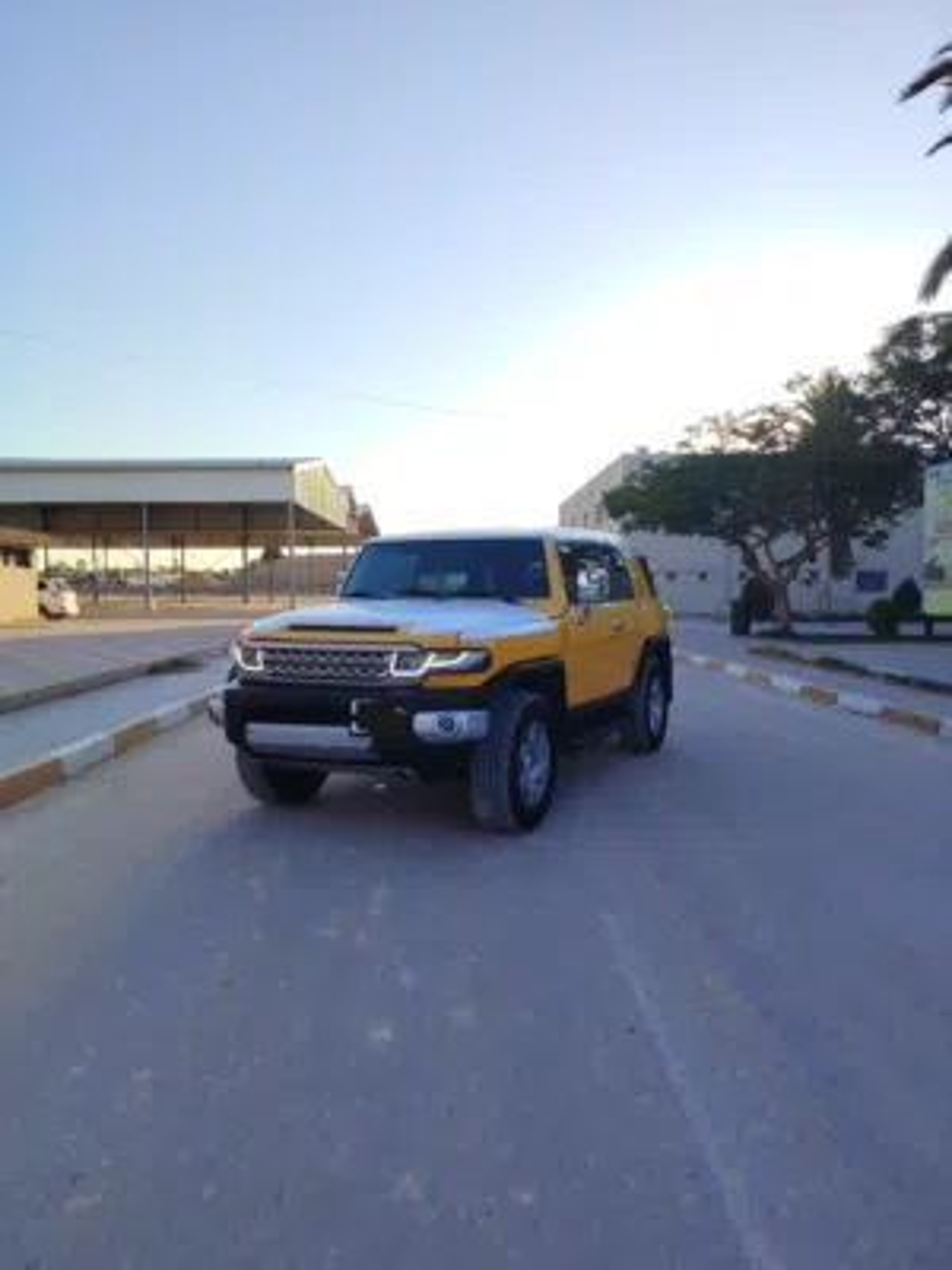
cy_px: 635
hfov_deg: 56.8
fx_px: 880
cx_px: 476
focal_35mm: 24
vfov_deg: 71.6
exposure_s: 1/442
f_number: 1.75
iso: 100
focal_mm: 5.25
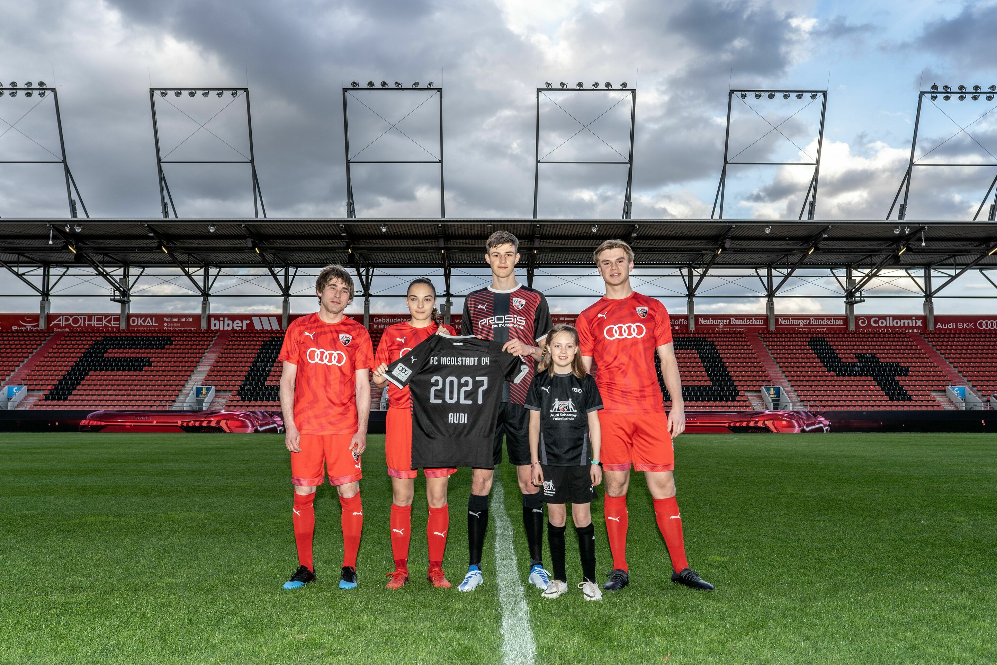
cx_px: 498
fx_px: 969
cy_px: 332
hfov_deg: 54.4
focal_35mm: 35
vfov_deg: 37.9
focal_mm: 35
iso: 200
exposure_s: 1/250
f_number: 5.6
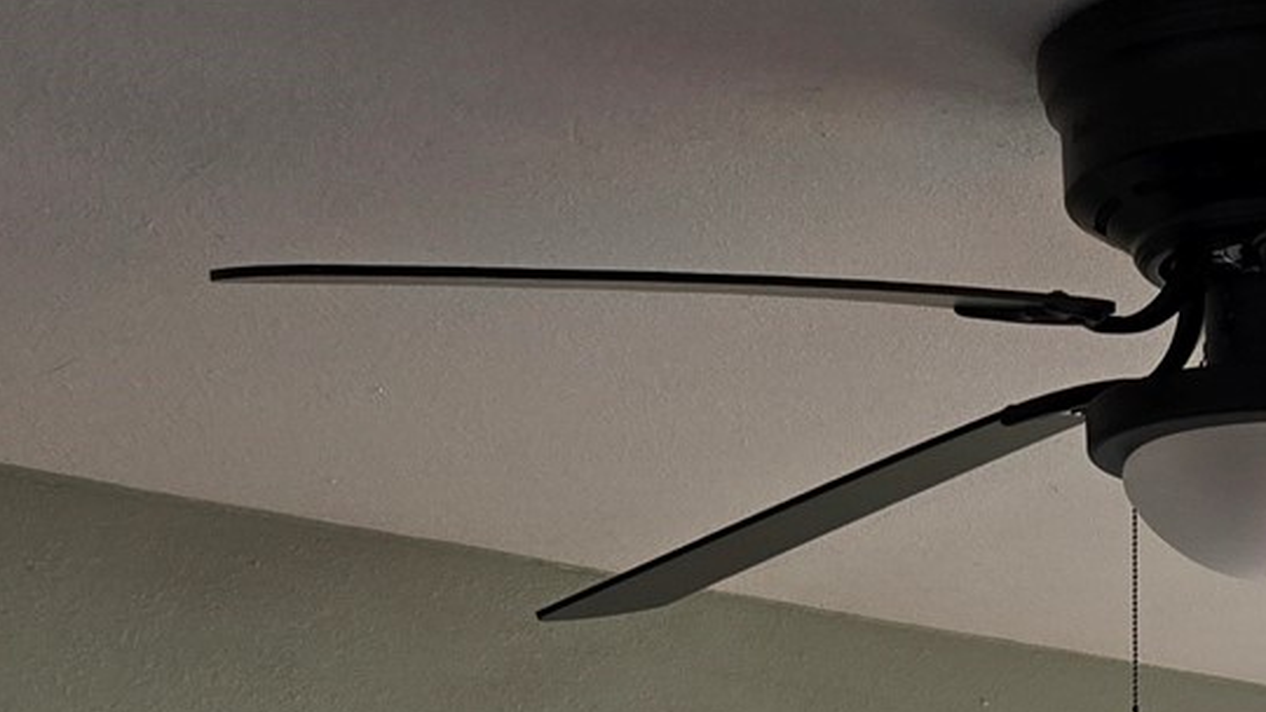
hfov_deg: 21.8
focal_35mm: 95
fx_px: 3190
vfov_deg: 10.9
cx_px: 1217
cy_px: 1679
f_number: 1.8
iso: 50
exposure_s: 1/120
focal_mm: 5.4
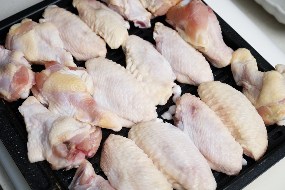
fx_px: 451
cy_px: 95
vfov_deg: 23.8
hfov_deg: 35.1
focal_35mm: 57
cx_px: 142
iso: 1000
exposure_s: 1/1250
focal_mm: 57
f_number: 8
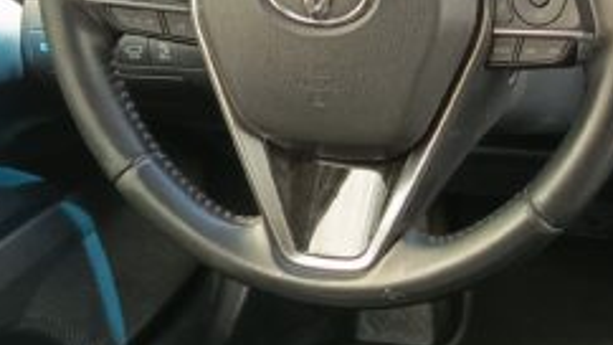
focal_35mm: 83
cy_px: 175
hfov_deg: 24.8
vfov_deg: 14.6
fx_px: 1349
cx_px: 567
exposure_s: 1/100
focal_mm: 5.27
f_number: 1.7
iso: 241
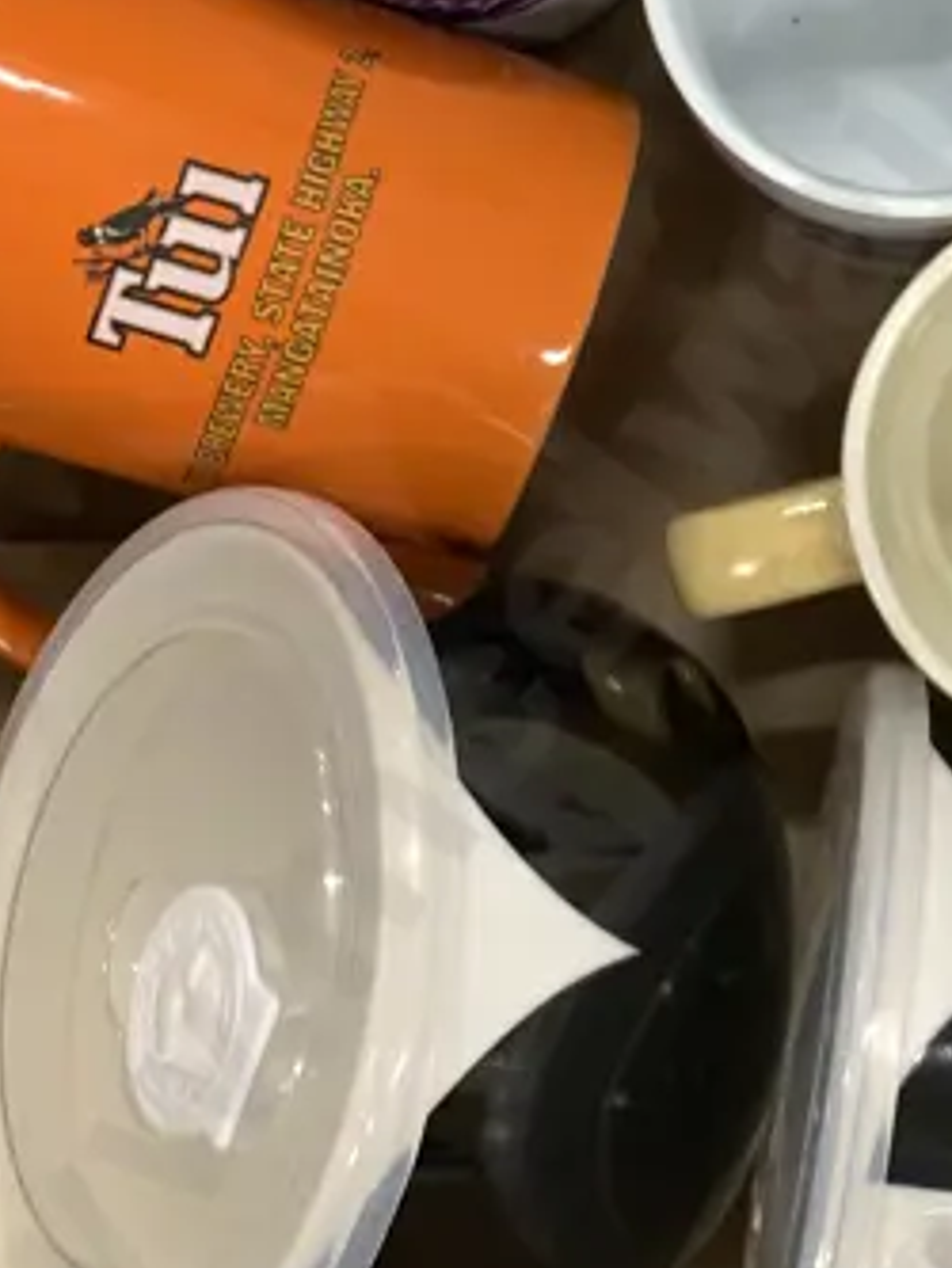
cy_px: -15
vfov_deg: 23.3
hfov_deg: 17.8
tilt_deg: -79.8
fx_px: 2932
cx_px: 1032
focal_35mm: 80
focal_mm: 4.25
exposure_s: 1/50
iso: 80
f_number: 1.8
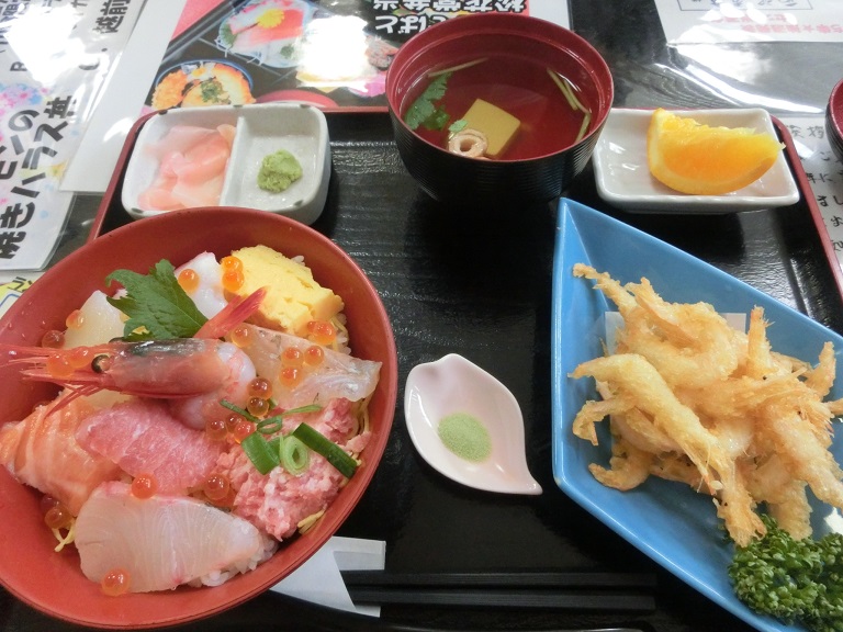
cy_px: 316
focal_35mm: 24
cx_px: 422
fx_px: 584
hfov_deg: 71.6
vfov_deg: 56.8
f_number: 3
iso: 640
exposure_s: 1/125
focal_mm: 4.24
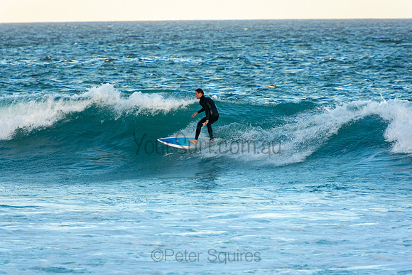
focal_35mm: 480
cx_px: 206
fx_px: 5494
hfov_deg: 4.3
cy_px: 138
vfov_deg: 2.9
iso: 450
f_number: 5.6
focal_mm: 320
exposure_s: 1/800
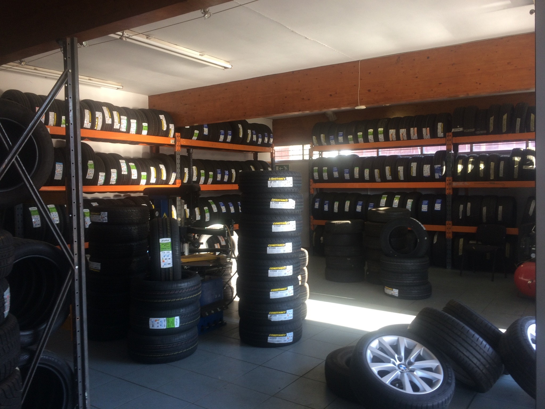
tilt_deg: -3.2
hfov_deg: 61.7
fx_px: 457
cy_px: 204
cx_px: 272
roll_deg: +1.7
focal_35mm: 29
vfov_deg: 48.2
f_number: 2.2
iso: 40
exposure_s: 1/50
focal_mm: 4.15
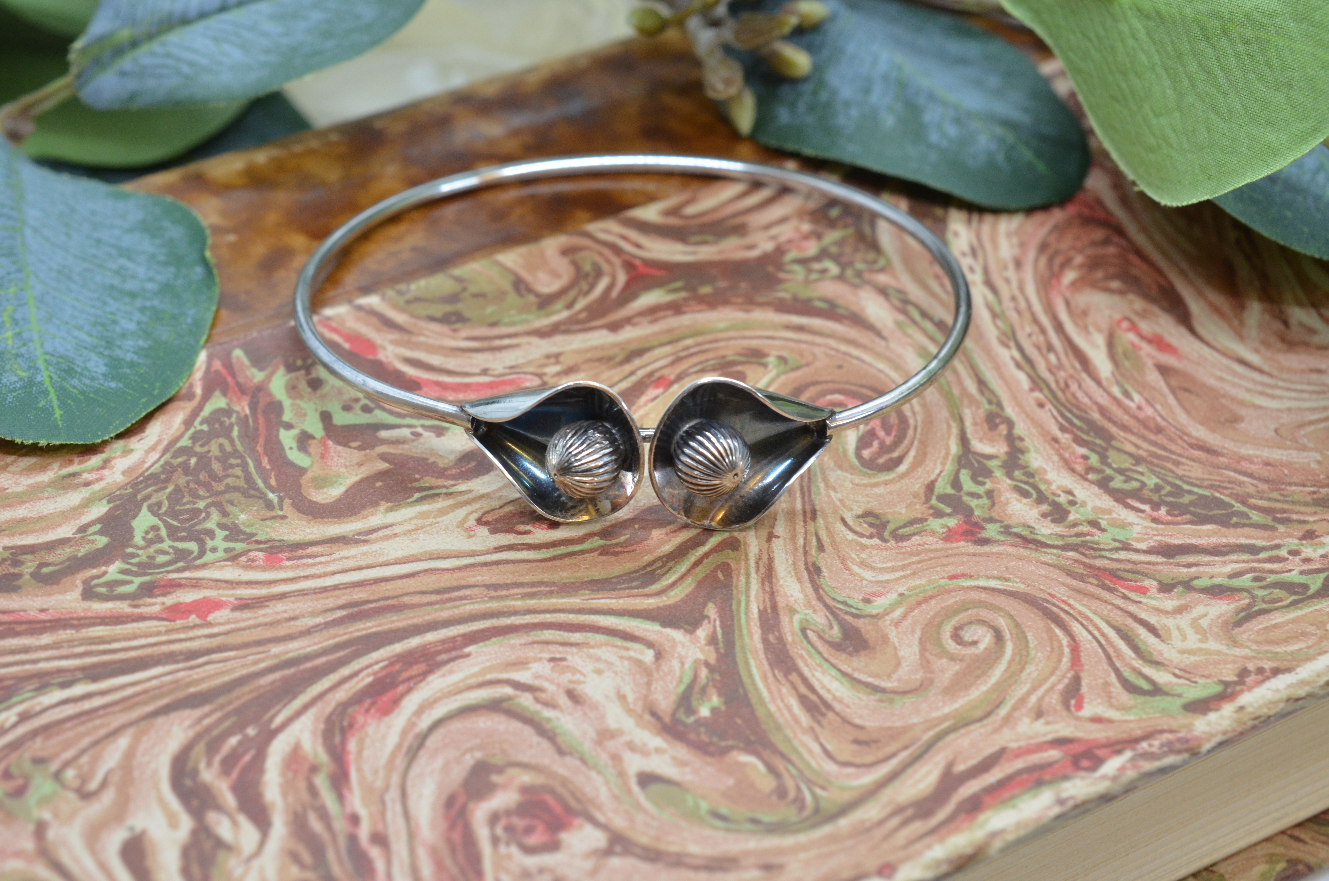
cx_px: 664
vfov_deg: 22.5
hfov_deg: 33.5
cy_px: 440
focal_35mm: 60
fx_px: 2210
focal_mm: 40
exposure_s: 1/100
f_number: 9
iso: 1000
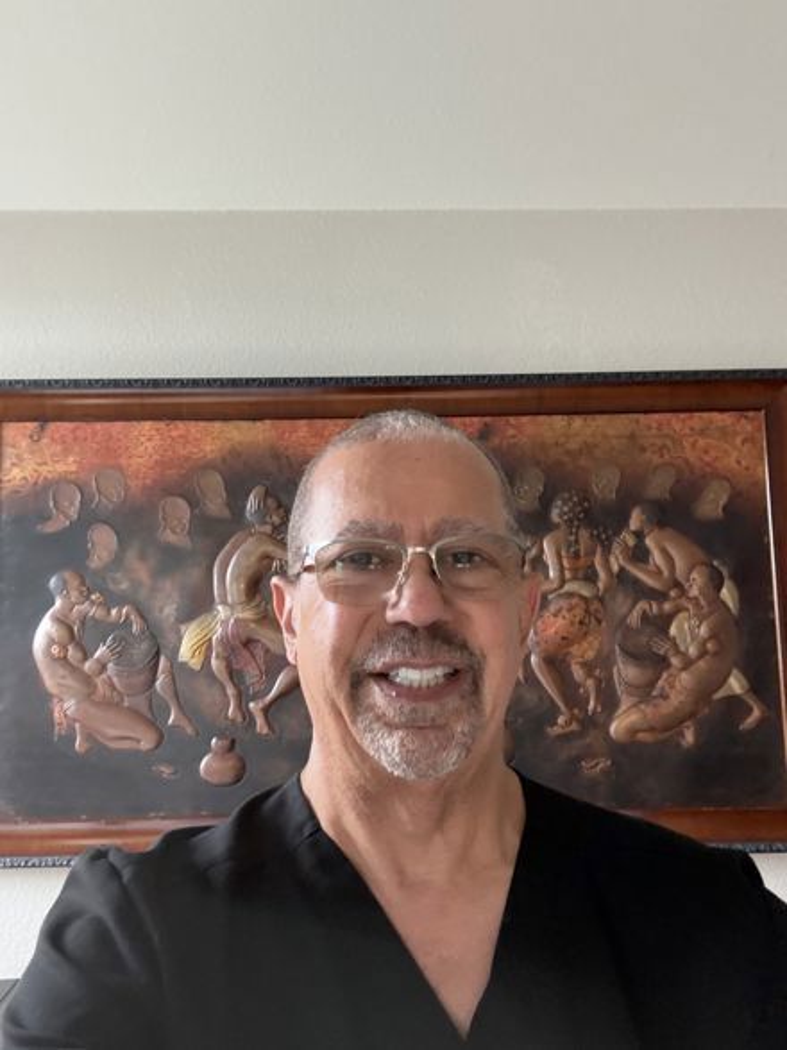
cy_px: 525
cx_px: 394
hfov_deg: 46.8
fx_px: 910
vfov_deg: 60.0
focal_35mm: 30
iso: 250
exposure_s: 1/60
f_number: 1.9
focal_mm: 2.69
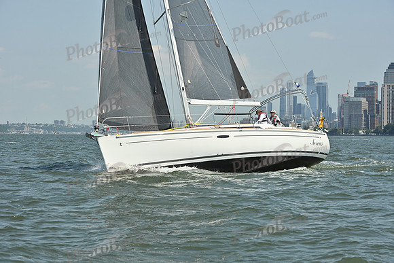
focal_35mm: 110
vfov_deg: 12.5
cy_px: 132
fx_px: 1204
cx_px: 197
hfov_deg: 18.6
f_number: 9
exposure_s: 1/1250
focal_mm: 110
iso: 320
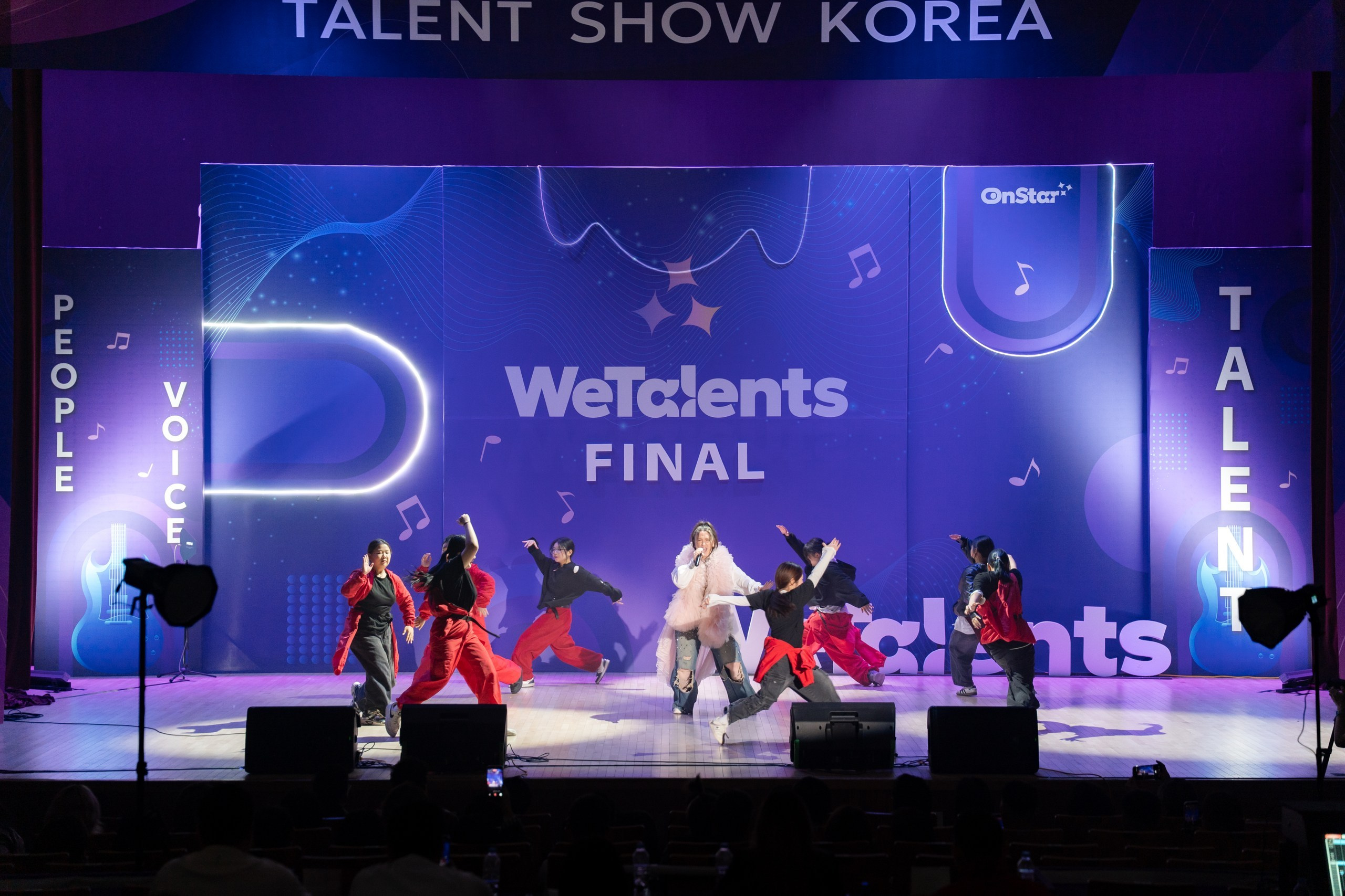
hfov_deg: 29.5
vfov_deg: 19.9
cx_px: 672
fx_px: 2550
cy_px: 448
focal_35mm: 68
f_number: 2.8
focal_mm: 67.4
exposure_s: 1/250
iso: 500
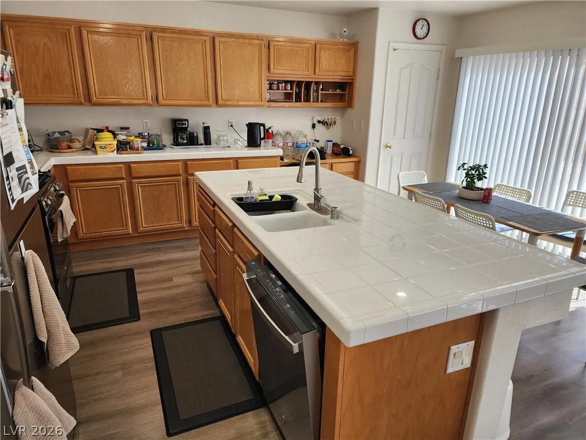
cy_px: 220
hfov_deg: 73.9
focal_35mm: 23
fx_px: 389
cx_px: 293
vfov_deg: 58.9
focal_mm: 6.4
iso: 100
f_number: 1.8
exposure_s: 1/120
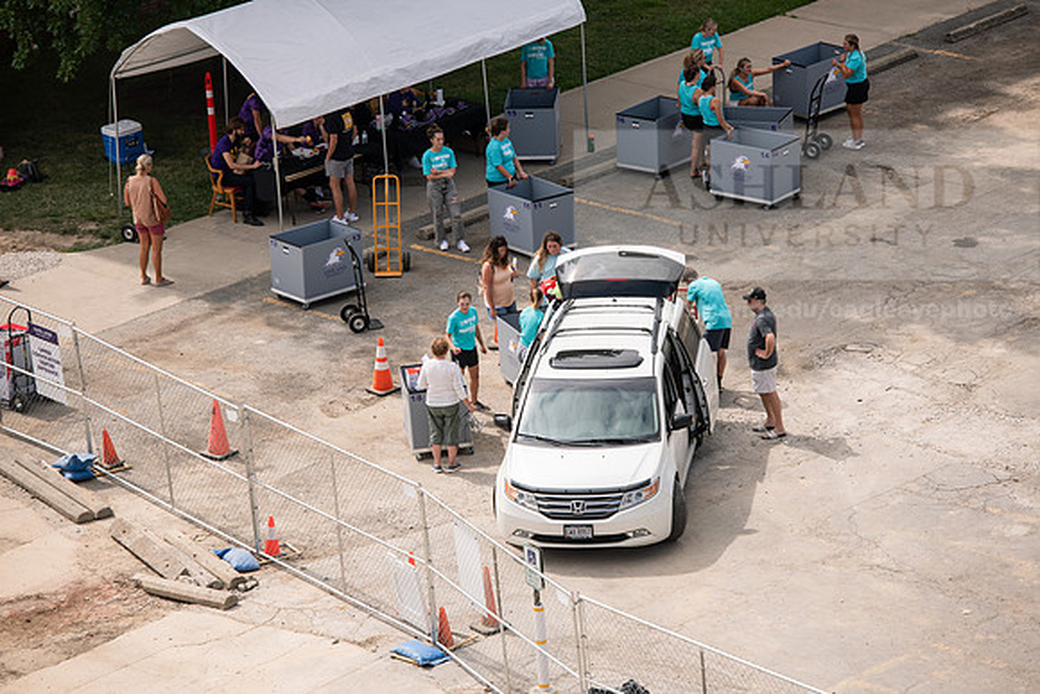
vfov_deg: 8.3
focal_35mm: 165
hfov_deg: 12.4
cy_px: 347
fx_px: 4768
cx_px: 520
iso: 64
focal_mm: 165
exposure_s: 1/500
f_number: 5
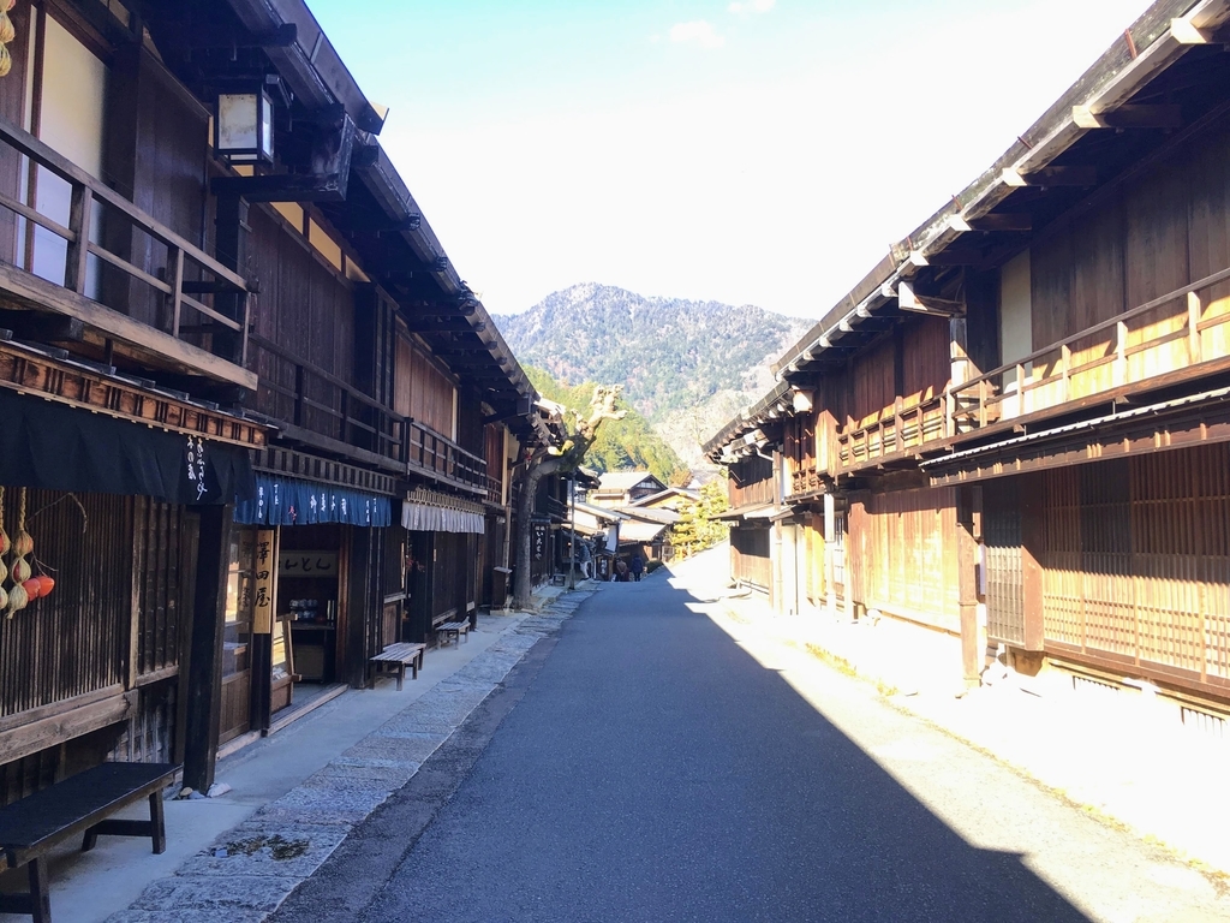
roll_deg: -0.7
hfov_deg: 61.7
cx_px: 615
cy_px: 462
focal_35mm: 29
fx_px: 1030
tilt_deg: +3.8
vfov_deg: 48.2
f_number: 2.2
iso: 25
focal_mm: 4.15
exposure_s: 1/174
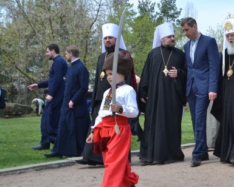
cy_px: 99
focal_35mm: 57
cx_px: 173
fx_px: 395
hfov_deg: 32.5
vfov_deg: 26.7
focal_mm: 26
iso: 400
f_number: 5.6
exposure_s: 1/640
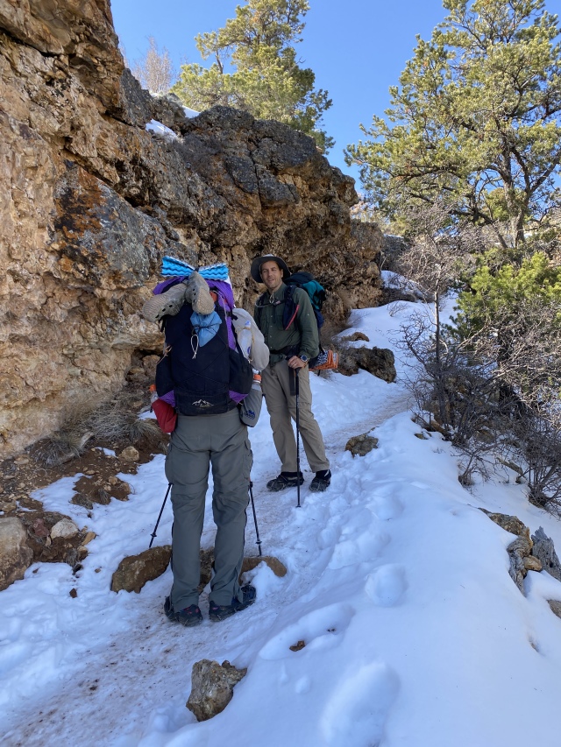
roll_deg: +2.6
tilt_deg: +9.9
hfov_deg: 53.1
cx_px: 280
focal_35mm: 26
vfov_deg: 67.3
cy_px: 374
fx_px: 562
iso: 32
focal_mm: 4.25
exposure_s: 1/477
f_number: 1.8
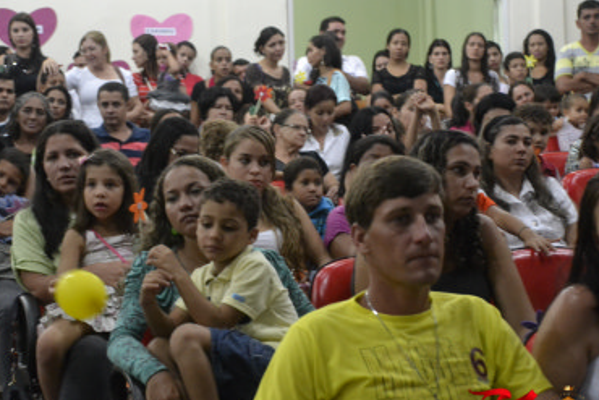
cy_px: 228
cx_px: 291
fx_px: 1348
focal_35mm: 81
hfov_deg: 25.0
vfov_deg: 16.9
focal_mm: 40
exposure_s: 1/30
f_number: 4.5
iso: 3200
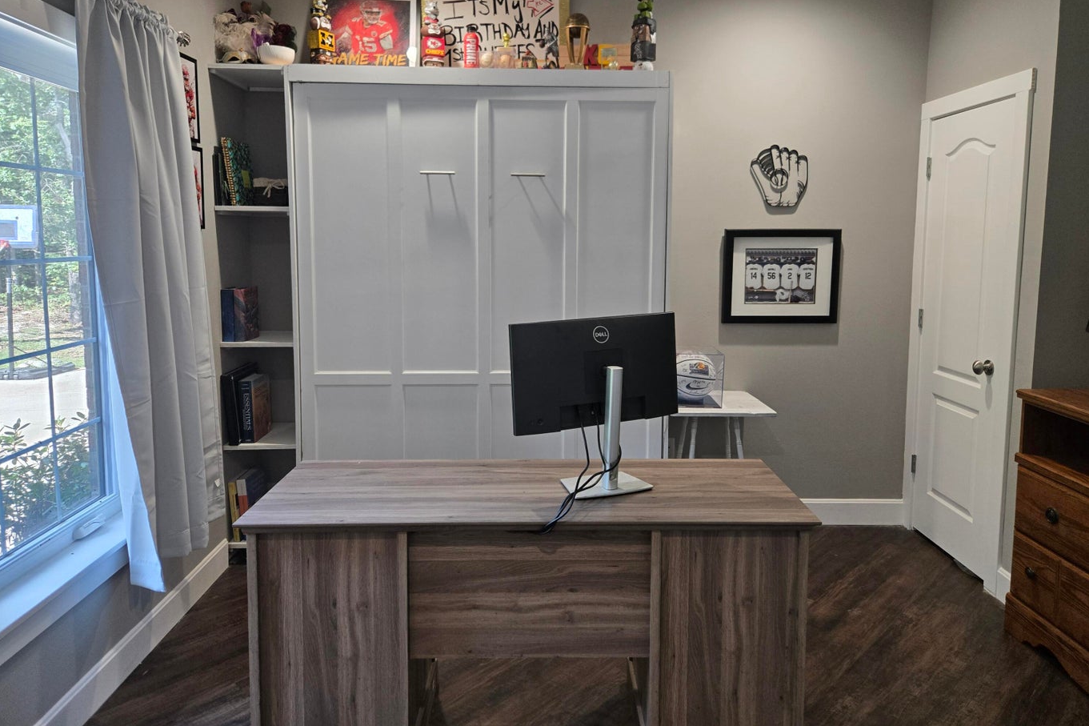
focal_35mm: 24
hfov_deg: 73.8
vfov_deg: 53.0
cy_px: 317
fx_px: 726
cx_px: 544
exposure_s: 1/120
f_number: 1.8
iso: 200
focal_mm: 5.4
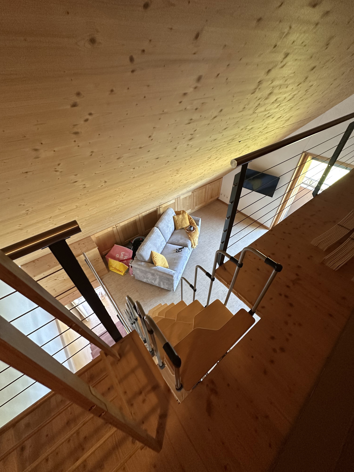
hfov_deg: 85.7
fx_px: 191
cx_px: 177
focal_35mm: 14
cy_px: 236
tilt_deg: -46.2
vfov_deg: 102.1
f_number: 2.2
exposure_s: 1/50
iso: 250
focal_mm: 2.22
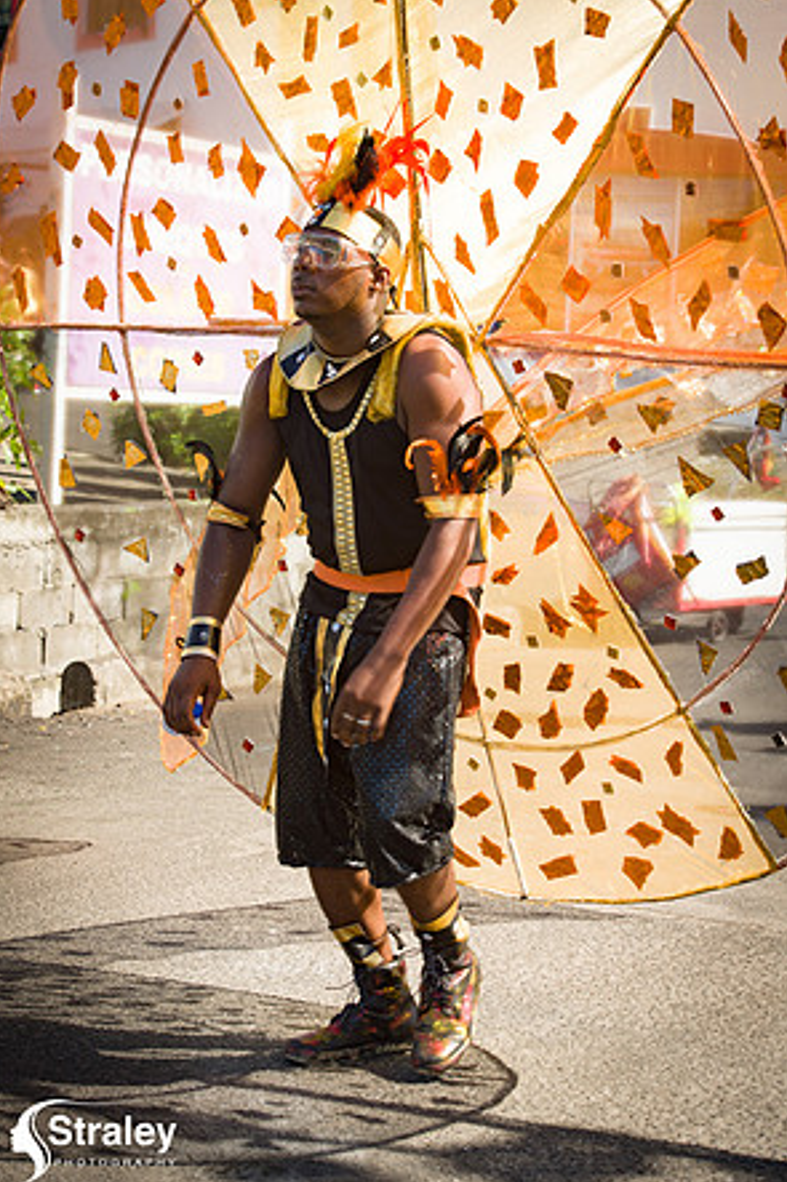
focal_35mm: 71
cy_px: 592
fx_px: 2330
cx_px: 391
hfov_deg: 19.2
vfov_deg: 28.5
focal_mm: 70
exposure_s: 1/200
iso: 100
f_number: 8
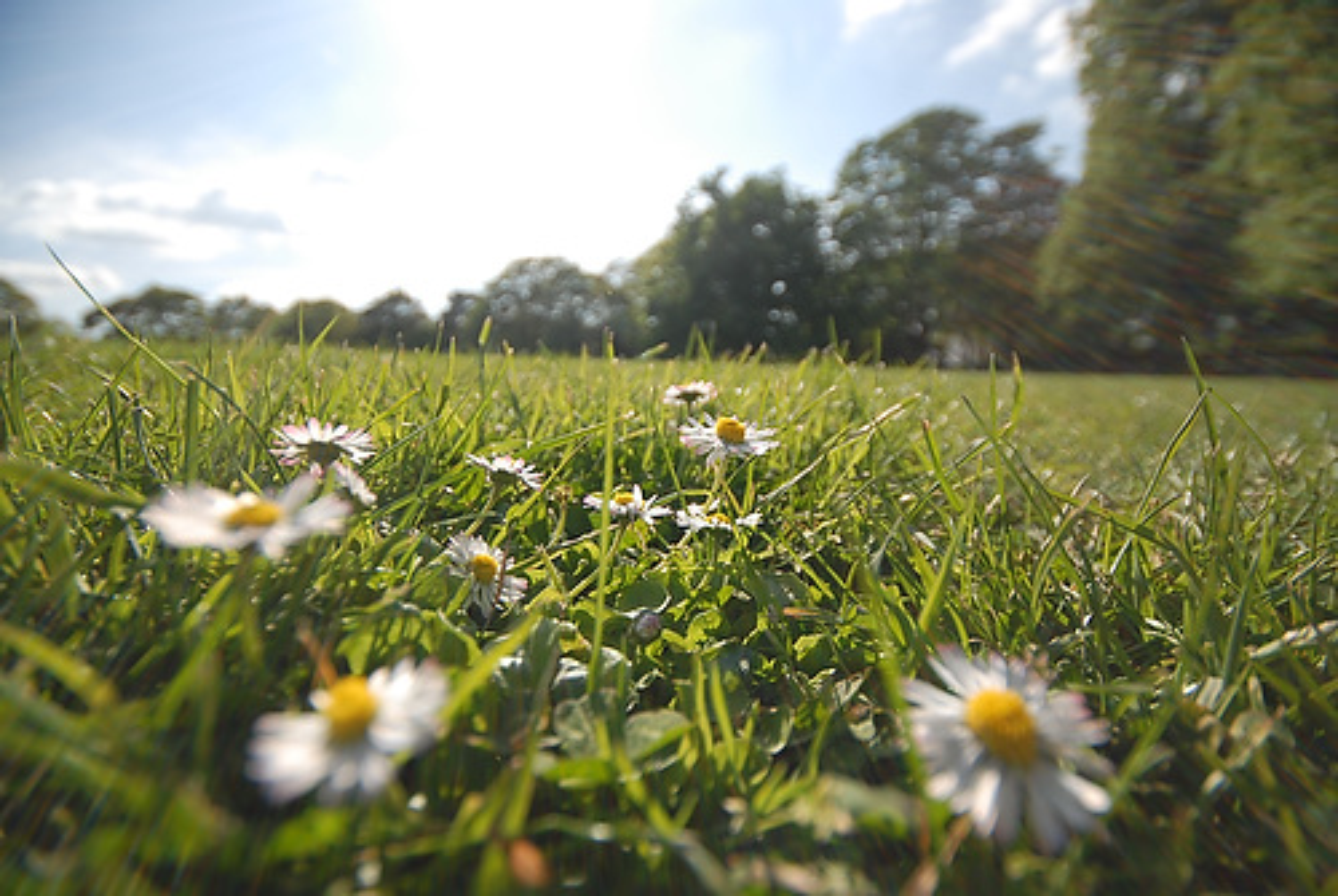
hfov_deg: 100.3
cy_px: 448
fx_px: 558
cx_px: 669
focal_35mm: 15
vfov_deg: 77.5
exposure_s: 1/640
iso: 100
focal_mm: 10
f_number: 4
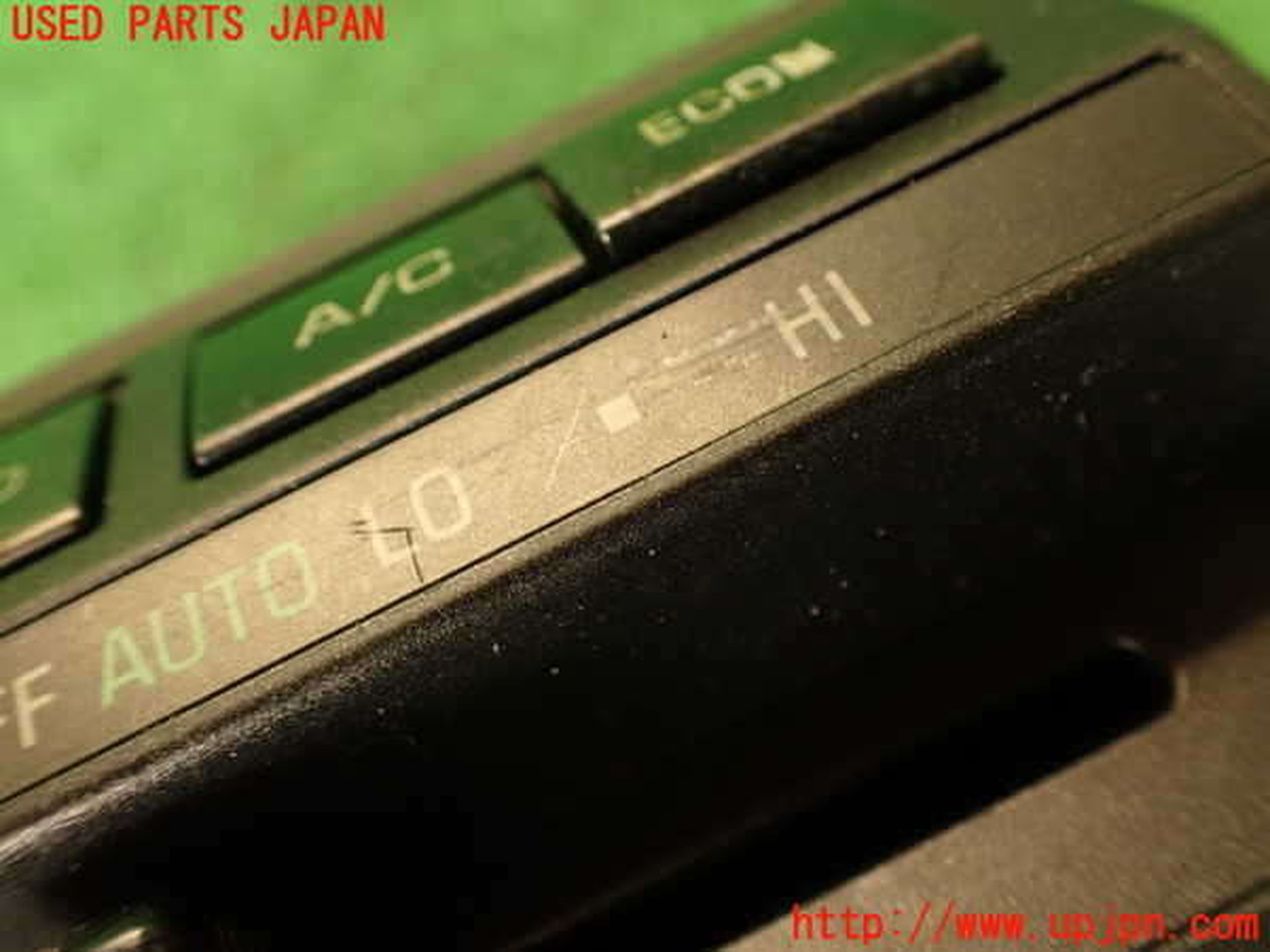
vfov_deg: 44.2
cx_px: 635
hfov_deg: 56.8
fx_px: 1174
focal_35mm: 32
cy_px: 476
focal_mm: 5.79
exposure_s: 1/40
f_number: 2.4
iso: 200
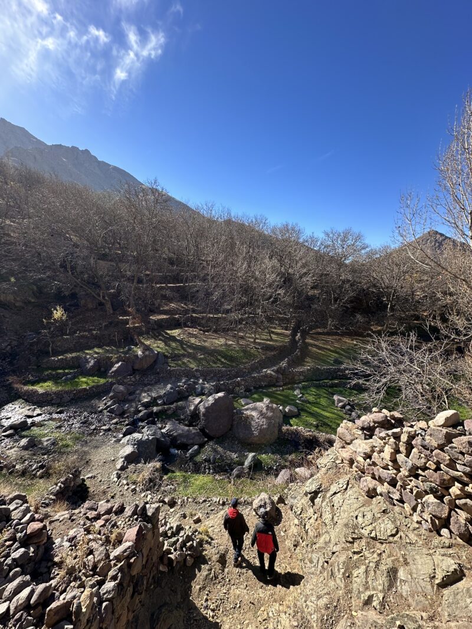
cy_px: 314
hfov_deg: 85.7
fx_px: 255
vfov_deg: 102.1
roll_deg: +0.0
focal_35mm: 14
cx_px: 236
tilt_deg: -6.0
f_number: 2.2
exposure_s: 1/572
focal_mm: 2.22
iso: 40
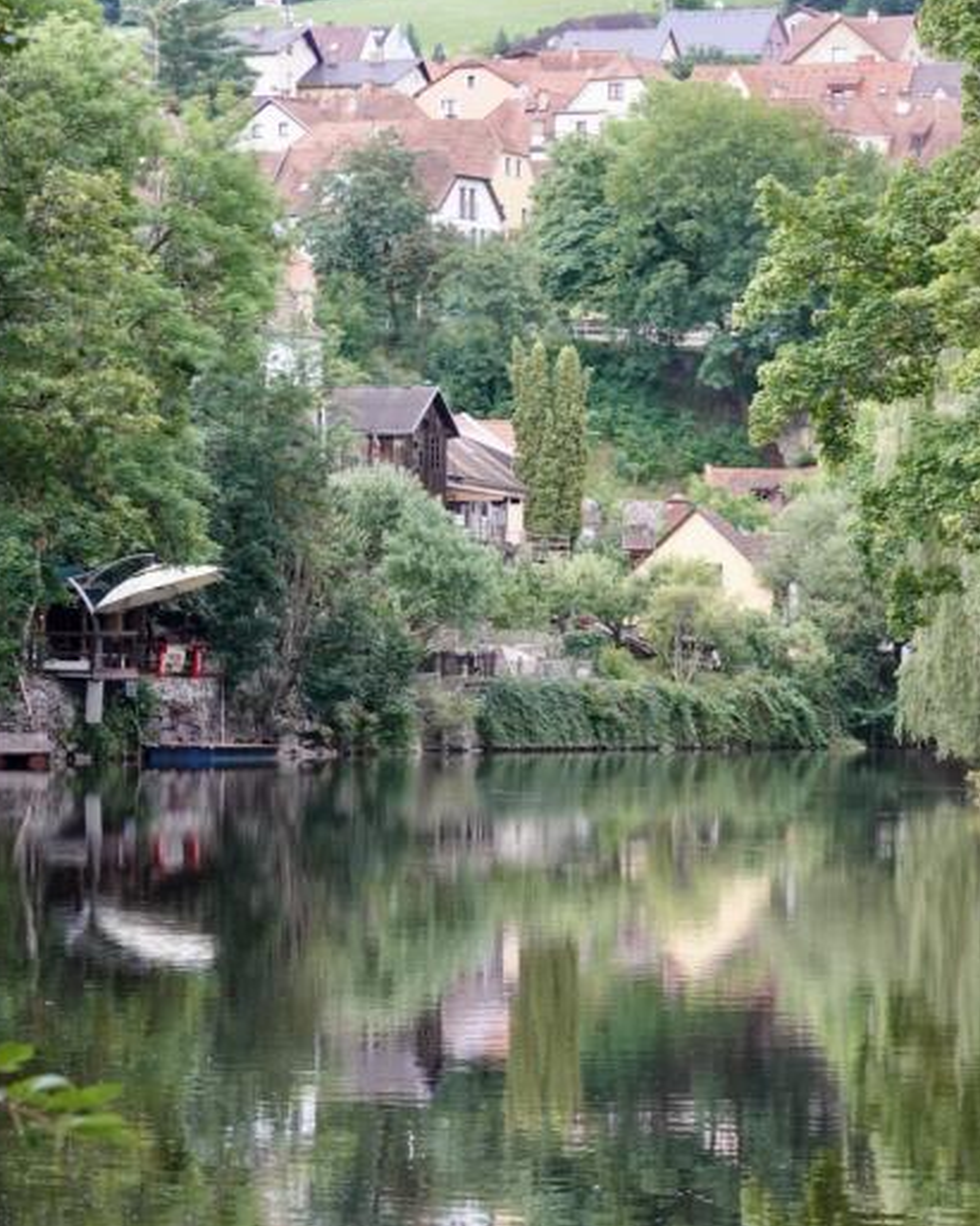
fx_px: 6455
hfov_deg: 8.7
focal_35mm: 178
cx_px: 503
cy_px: 615
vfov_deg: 10.8
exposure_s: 1/60
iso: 800
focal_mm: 46.09
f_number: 4.5
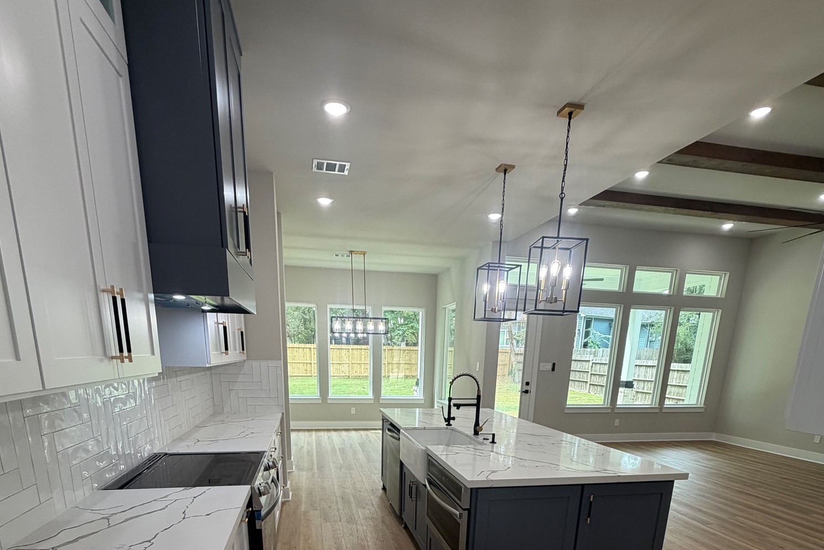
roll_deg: -1.4
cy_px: 475
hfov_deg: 84.0
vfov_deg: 55.3
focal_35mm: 20
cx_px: 407
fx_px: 458
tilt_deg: -15.1
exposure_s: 1/120
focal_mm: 2.22
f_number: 2.2
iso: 160
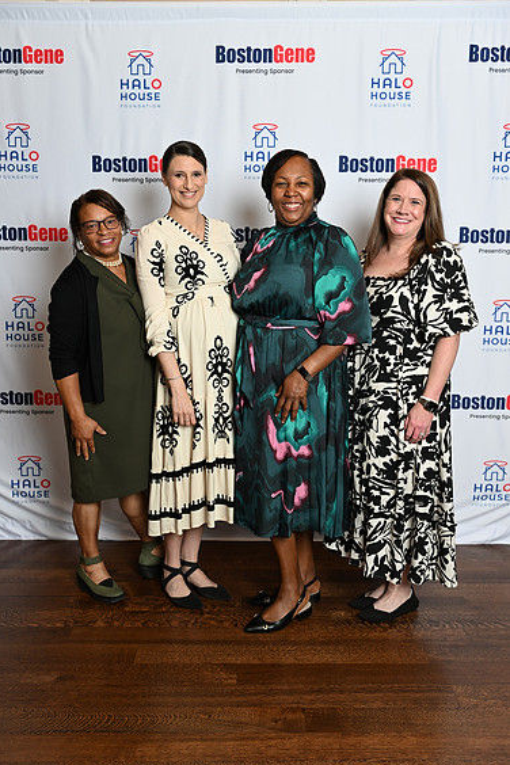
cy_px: 392
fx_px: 765
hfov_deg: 36.9
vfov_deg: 53.1
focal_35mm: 36
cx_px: 249
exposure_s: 1/60
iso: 200
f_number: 3.5
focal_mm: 35
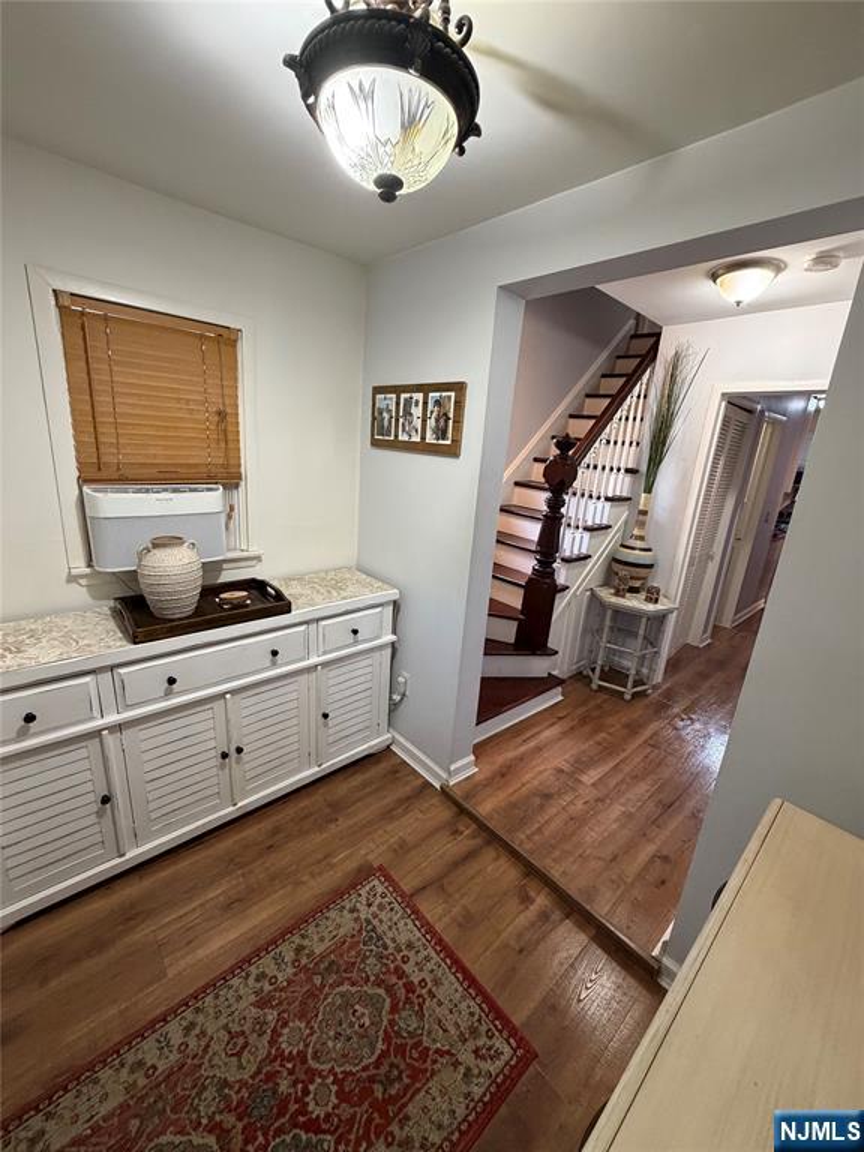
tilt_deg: -15.9
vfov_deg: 102.1
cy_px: 576
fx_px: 466
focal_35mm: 14
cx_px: 432
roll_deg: -5.1
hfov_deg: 85.7
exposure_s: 1/60
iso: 400
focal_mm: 2.22
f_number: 2.2
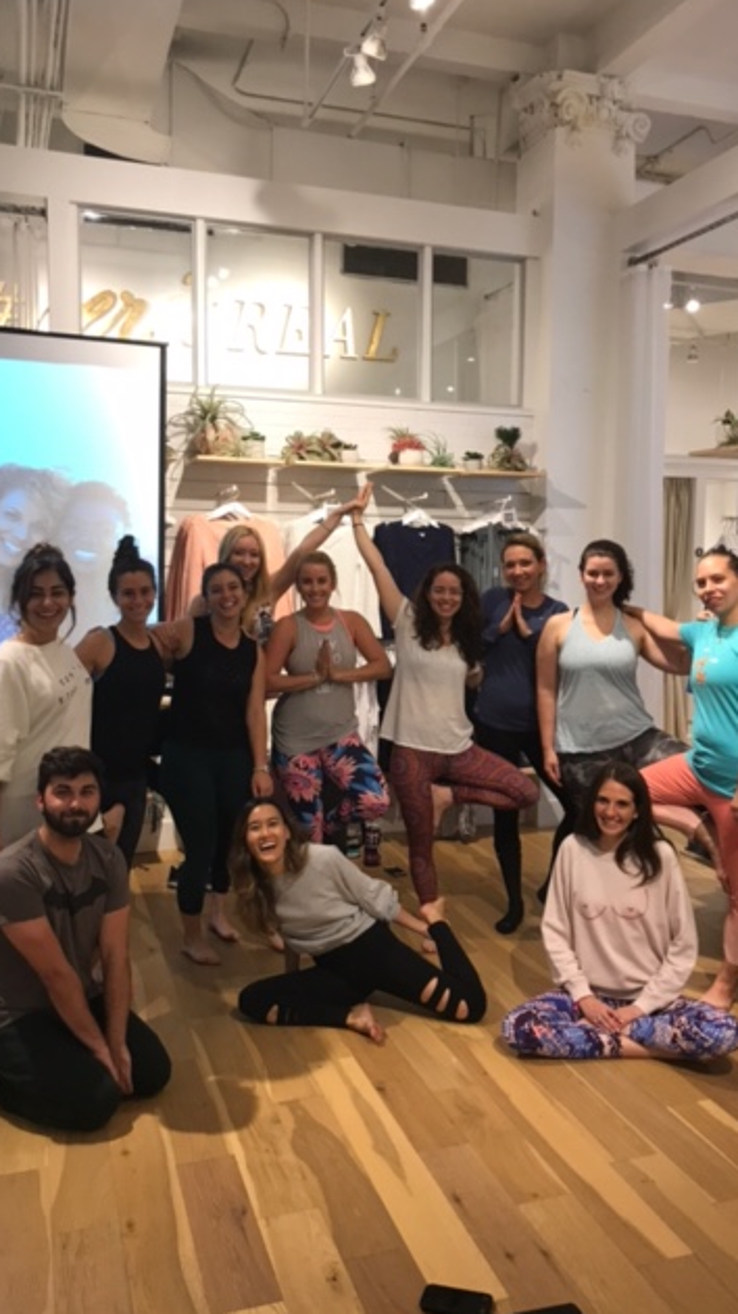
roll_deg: -0.6
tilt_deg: -3.3
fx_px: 1079
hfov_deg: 37.7
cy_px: 649
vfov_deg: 62.6
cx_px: 425
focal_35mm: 31
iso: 25
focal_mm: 3.99
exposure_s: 1/30
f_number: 1.8
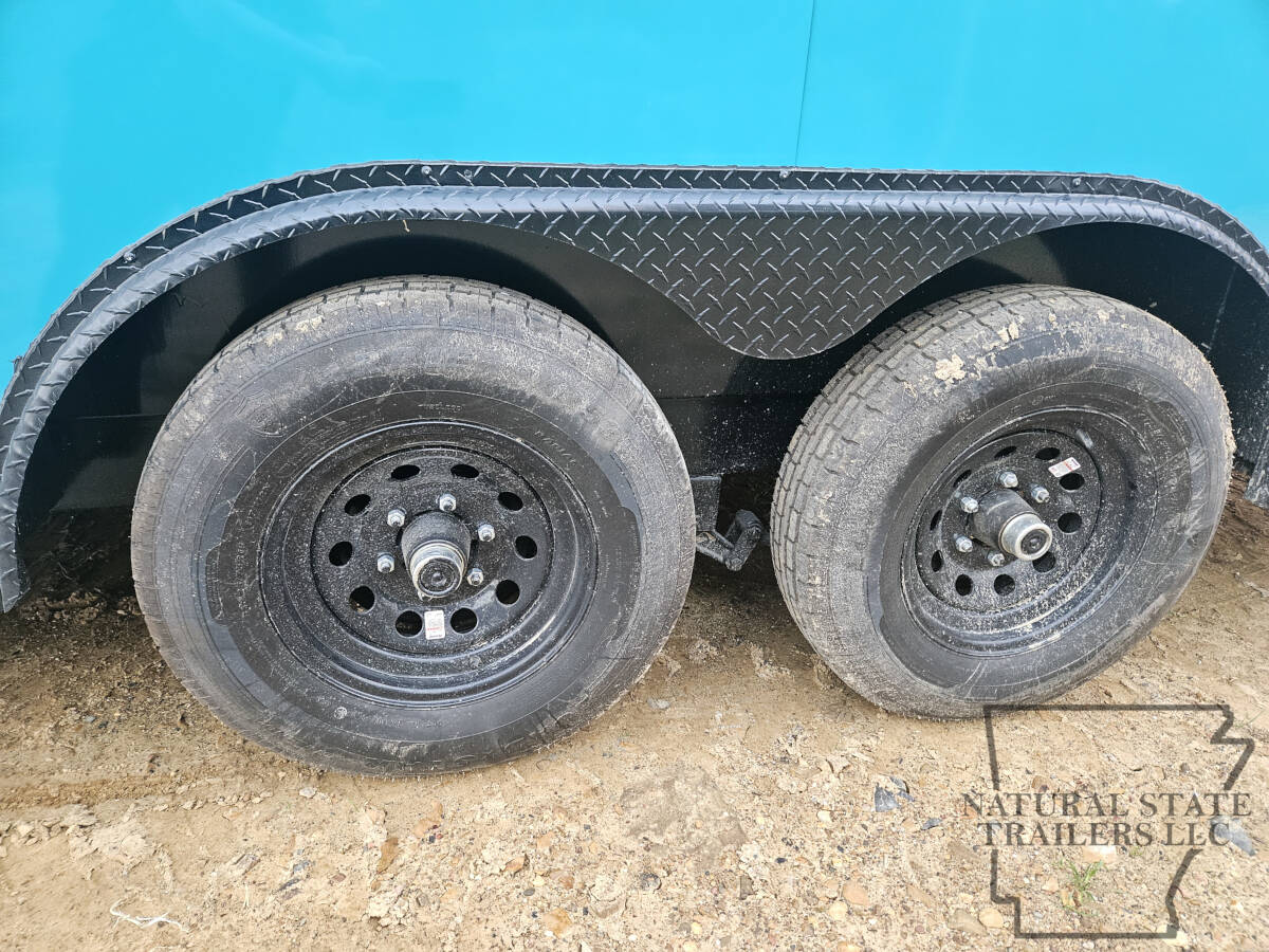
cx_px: 634
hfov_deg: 73.9
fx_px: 843
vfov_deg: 58.9
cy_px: 476
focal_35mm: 23
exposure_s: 1/120
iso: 800
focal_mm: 5.4
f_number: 1.8
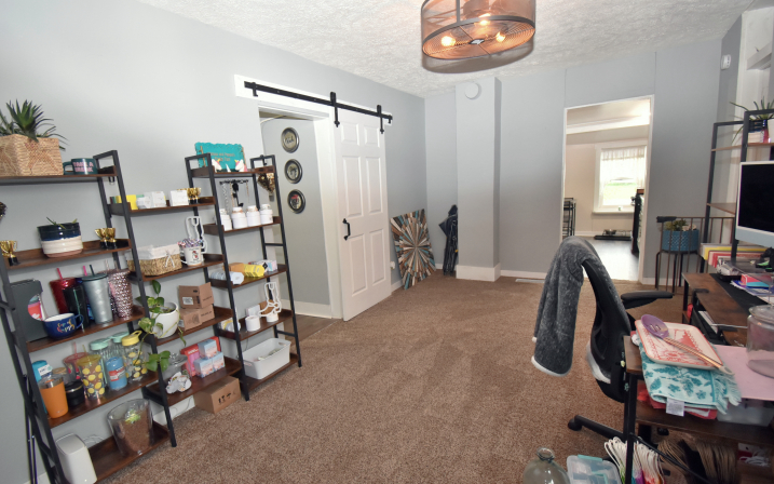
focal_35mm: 16
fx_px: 337
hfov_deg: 97.8
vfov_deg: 71.2
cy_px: 255
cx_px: 377
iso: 1100
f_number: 4.5
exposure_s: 1/60
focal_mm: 10
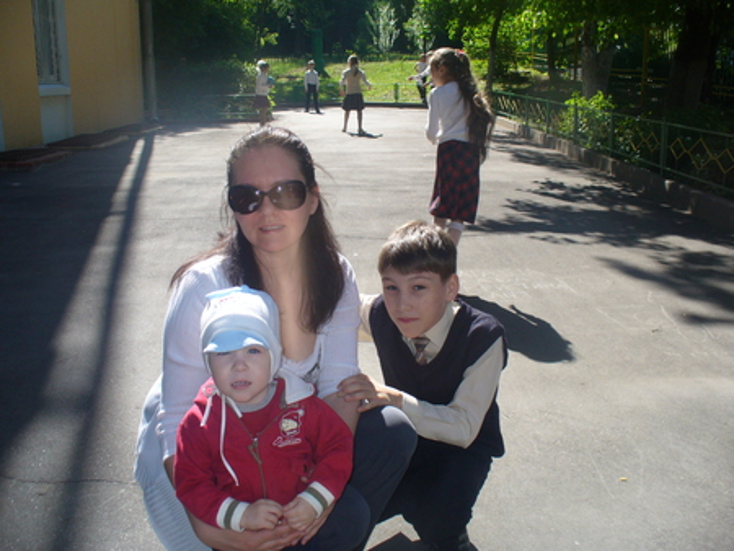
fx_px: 785
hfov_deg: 50.1
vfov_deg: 38.7
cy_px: 276
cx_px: 367
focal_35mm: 37
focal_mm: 6.1
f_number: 5.6
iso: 100
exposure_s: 1/200
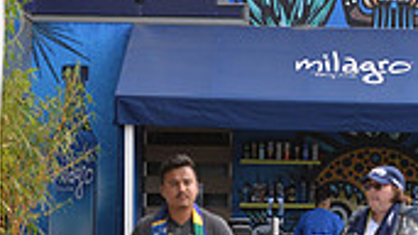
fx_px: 2759
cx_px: 496
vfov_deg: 4.8
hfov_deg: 8.6
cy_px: -92
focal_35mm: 249
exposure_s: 1/1600
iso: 640
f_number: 5
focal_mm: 70
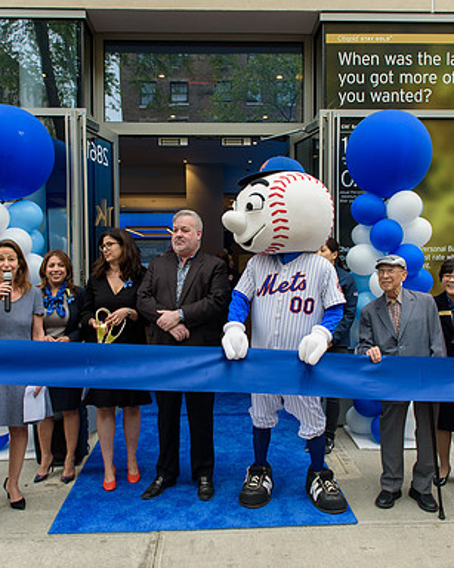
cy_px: 283
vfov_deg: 52.9
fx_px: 571
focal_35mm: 34
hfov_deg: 43.3
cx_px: 232
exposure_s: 1/250
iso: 200
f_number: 5
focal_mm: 24
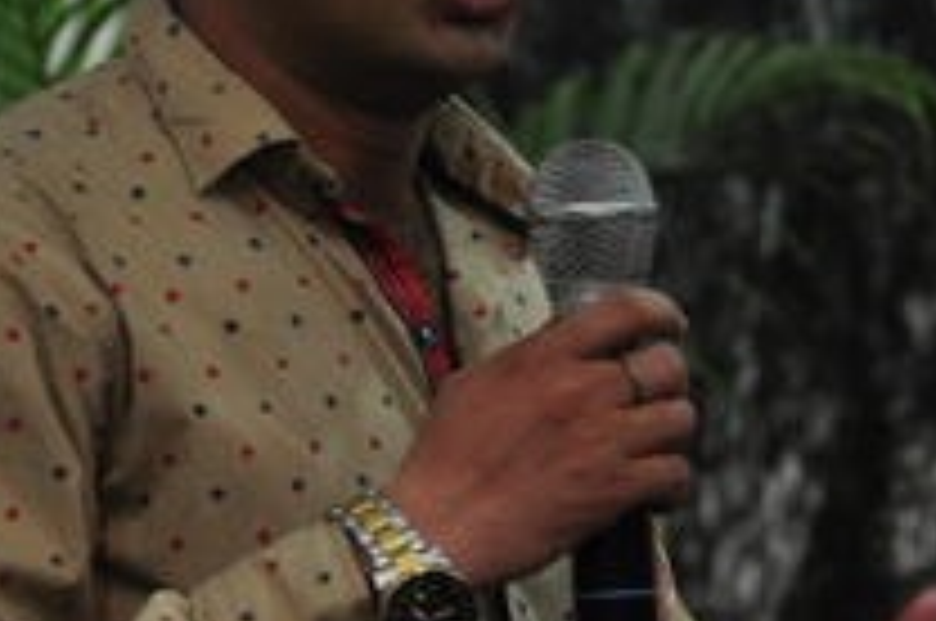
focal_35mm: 737
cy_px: 164
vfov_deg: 1.9
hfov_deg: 2.8
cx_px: 382
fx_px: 19132
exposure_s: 1/40
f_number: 5.6
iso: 800
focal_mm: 170
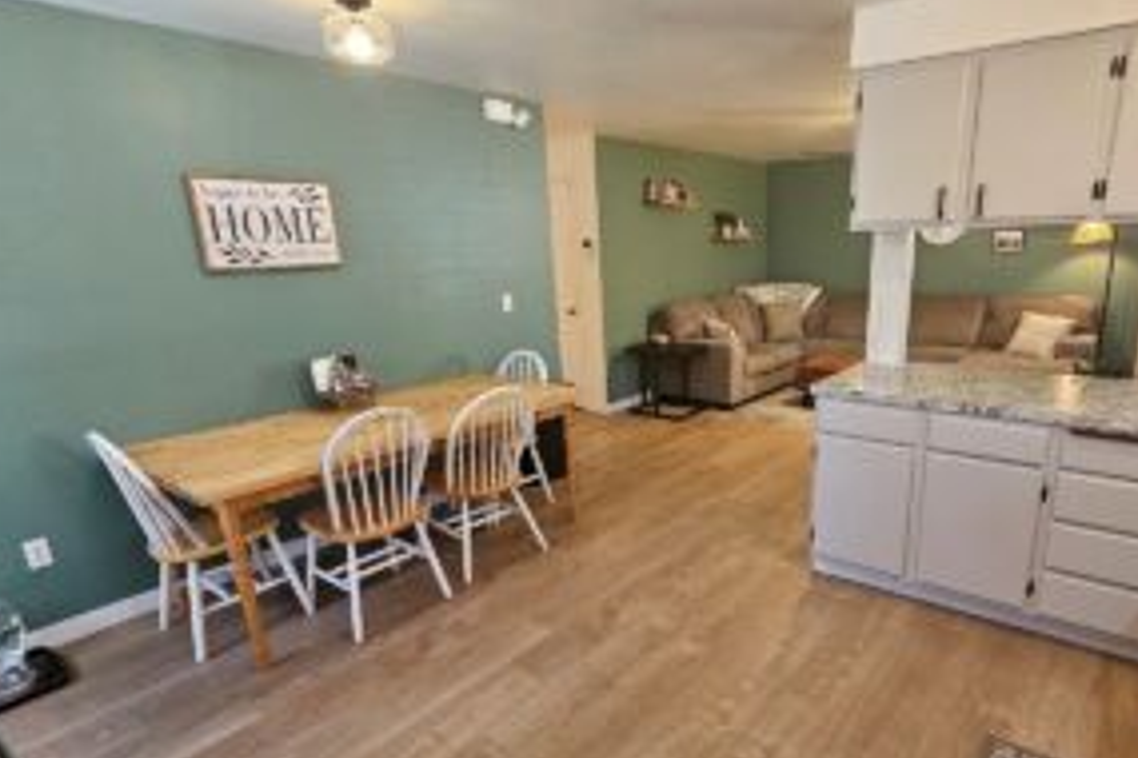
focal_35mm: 19
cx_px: 671
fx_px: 601
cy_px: 431
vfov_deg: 64.3
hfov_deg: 86.0
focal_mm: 2.2
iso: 250
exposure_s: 1/60
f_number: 2.2
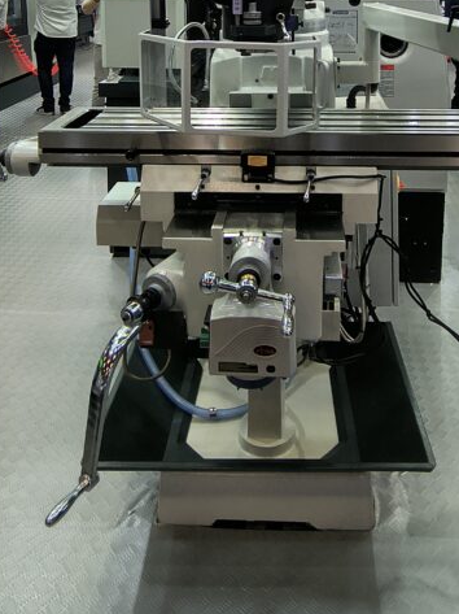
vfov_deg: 57.4
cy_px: 56
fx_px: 460
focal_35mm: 26
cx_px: 275
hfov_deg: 52.6
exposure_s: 1/60
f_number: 2.2
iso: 114
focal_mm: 2.13
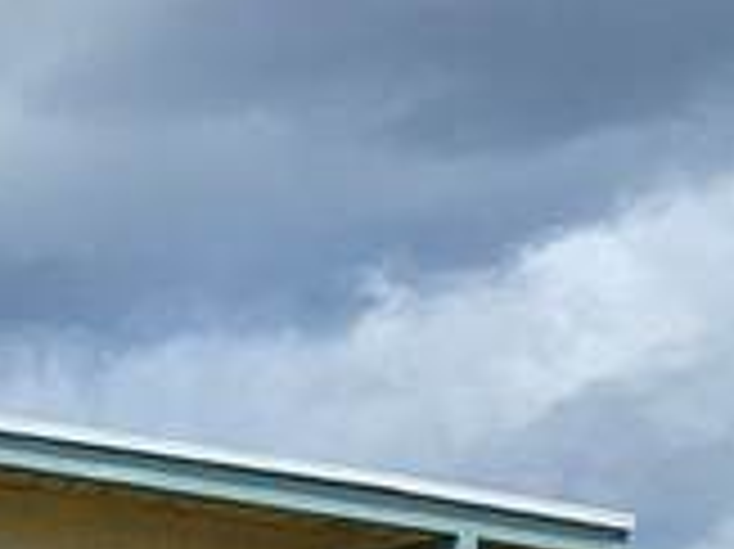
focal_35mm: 102
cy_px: 819
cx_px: -1310
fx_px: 2161
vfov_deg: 13.6
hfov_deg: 12.2
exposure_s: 1/4493
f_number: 2.2
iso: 50
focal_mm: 2.2
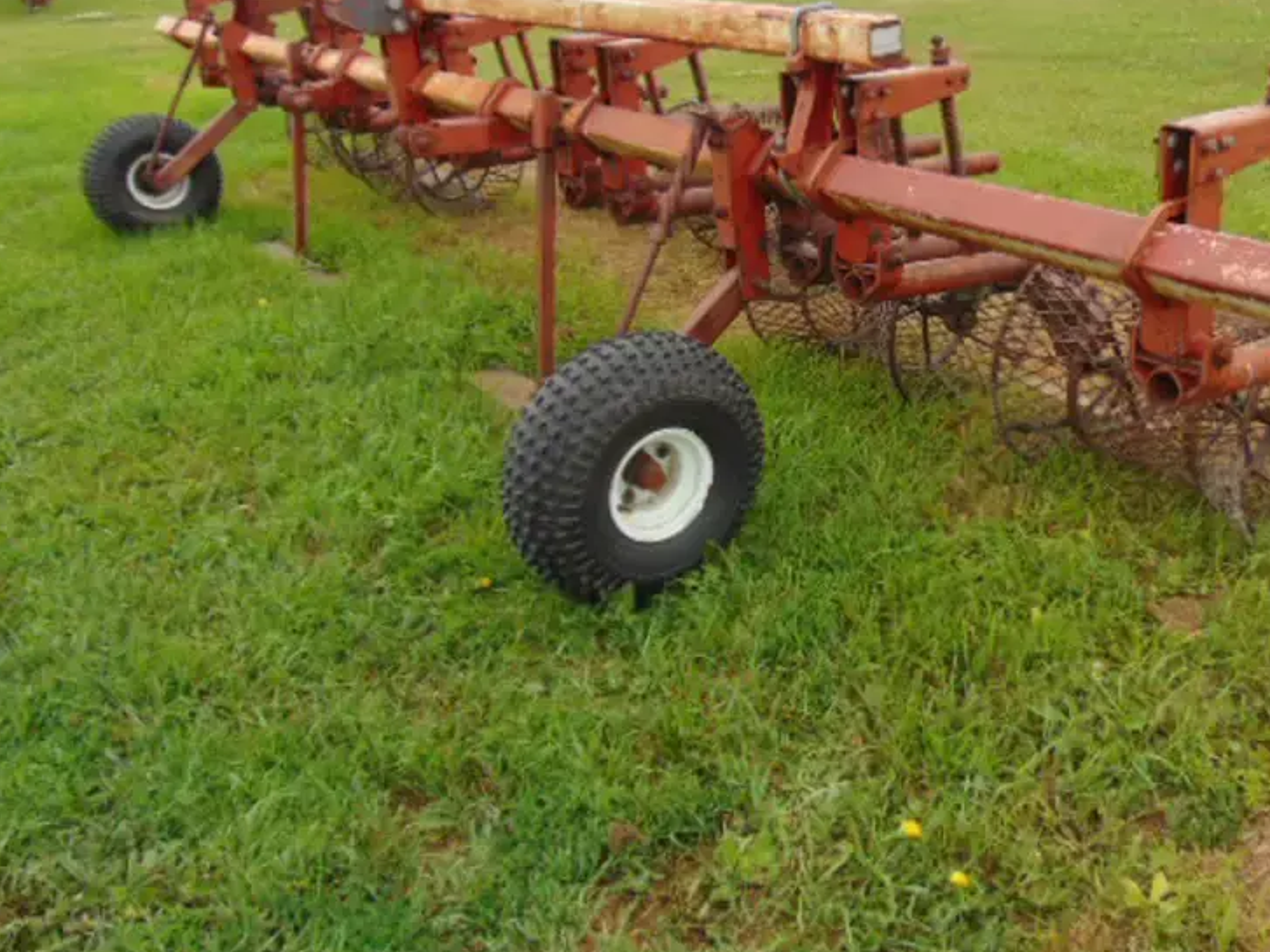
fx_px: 1211
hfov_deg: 54.7
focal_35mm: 33
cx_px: 797
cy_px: 342
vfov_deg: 42.5
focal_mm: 4.5
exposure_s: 1/500
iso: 80
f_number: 3
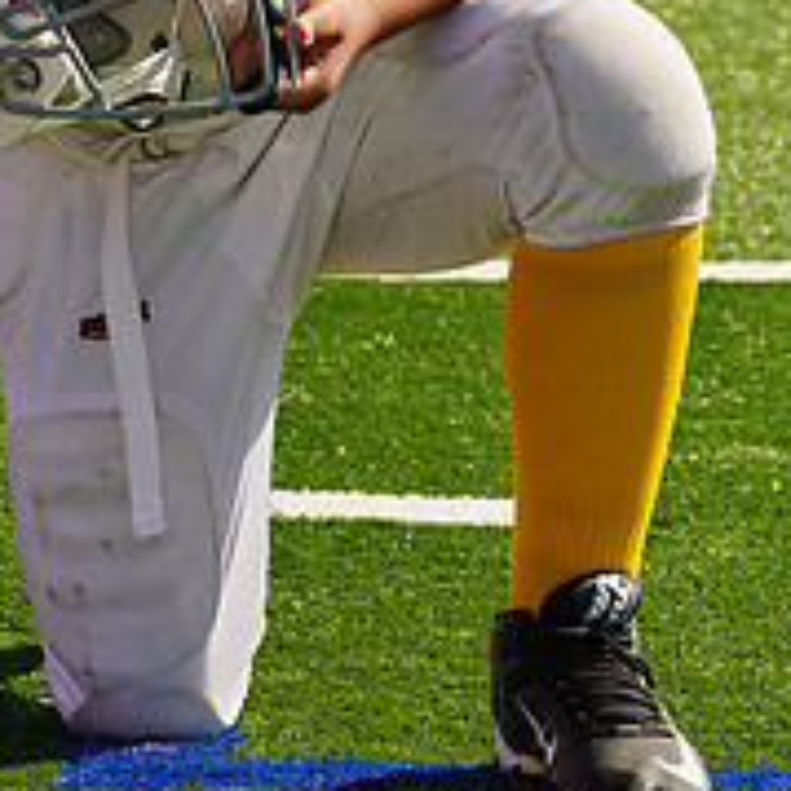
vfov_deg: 4.3
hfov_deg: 4.3
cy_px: -234
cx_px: 278
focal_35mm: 407
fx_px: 10522
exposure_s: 1/250
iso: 100
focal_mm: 148
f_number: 9
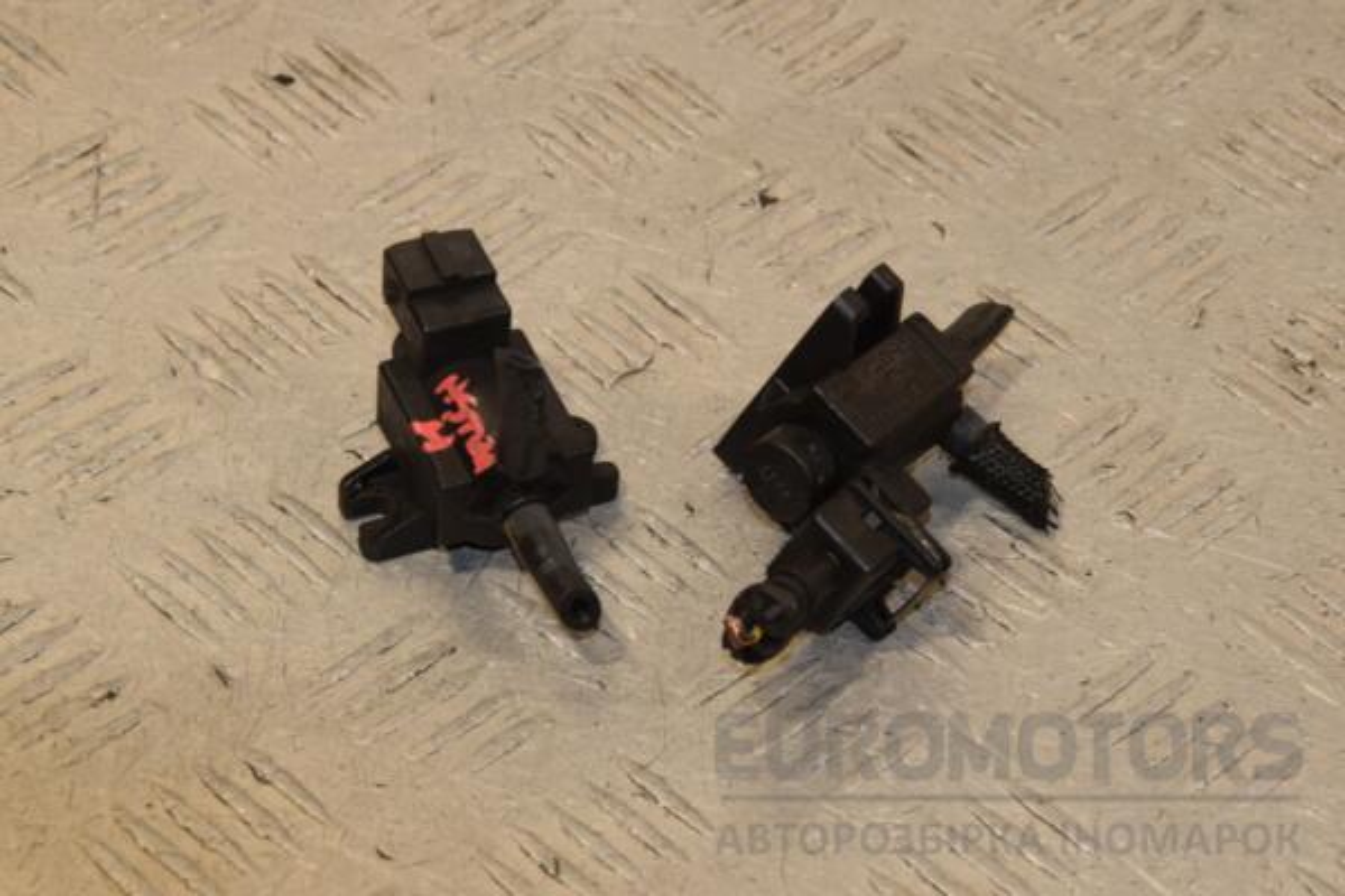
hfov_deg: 15.2
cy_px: 448
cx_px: 672
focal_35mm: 135
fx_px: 5043
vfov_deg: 10.2
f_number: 13
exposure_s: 1/80
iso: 800
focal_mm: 90
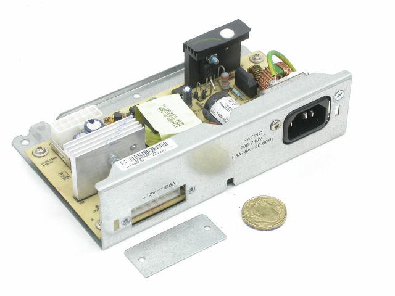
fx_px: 1289
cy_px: 148
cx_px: 198
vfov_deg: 13.1
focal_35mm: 113
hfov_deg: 17.4
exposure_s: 1/15.5
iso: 100
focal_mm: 23.5
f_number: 7.6
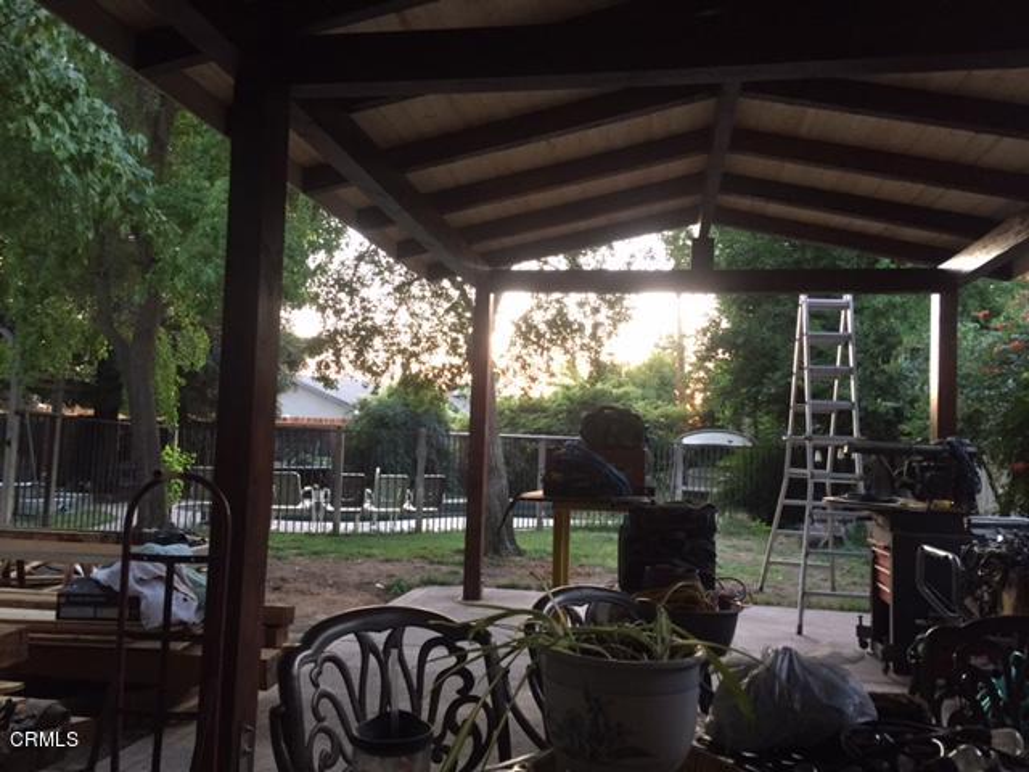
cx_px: 514
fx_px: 862
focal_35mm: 29
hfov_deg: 61.7
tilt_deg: +4.1
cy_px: 386
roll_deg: -2.8
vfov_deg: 48.2
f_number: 2.2
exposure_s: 1/30
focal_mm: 4.15
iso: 160
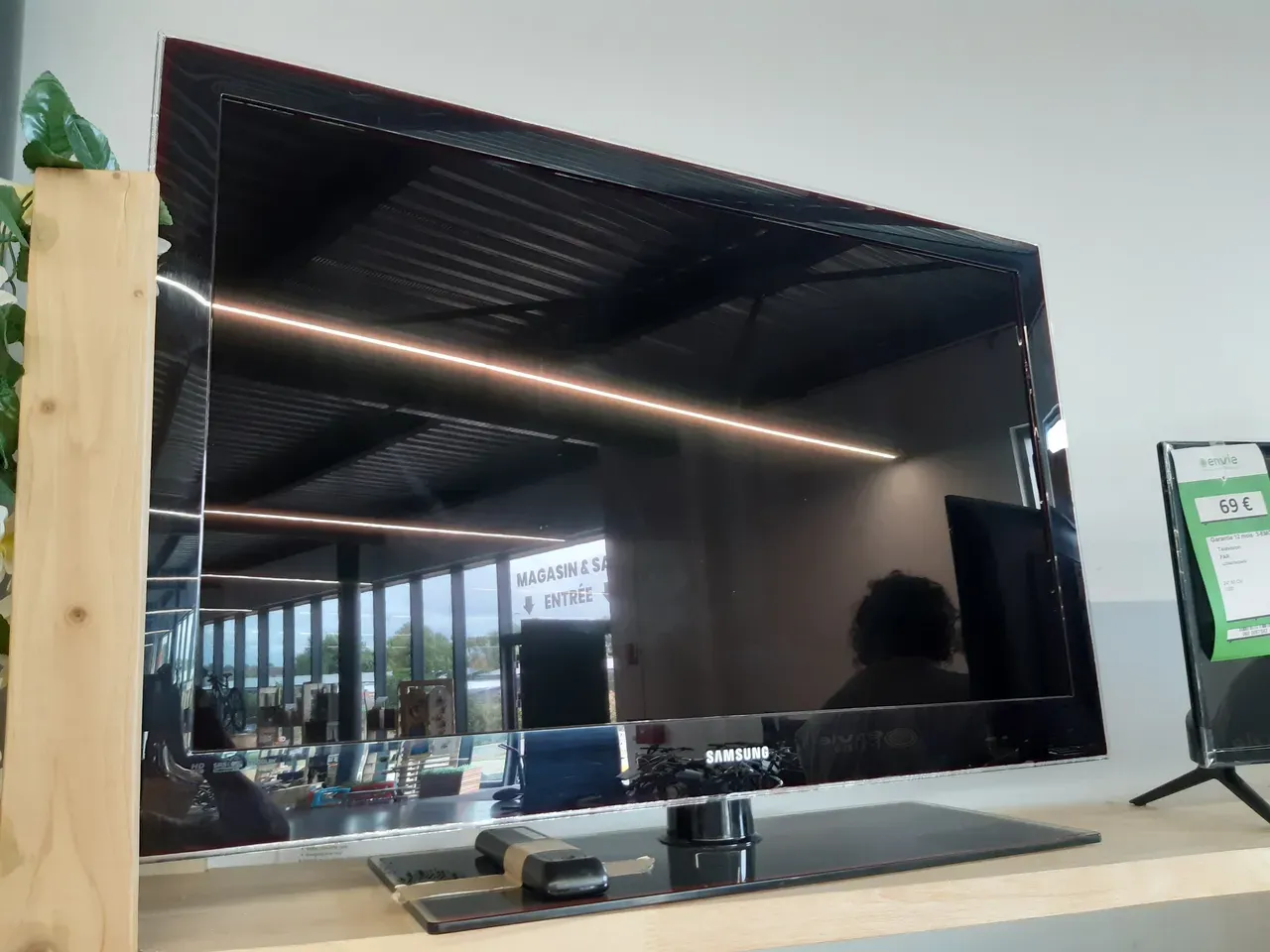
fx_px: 954
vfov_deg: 53.1
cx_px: 635
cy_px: 476
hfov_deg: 67.3
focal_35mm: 26
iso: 160
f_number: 1.7
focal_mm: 3.92
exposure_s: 1/50
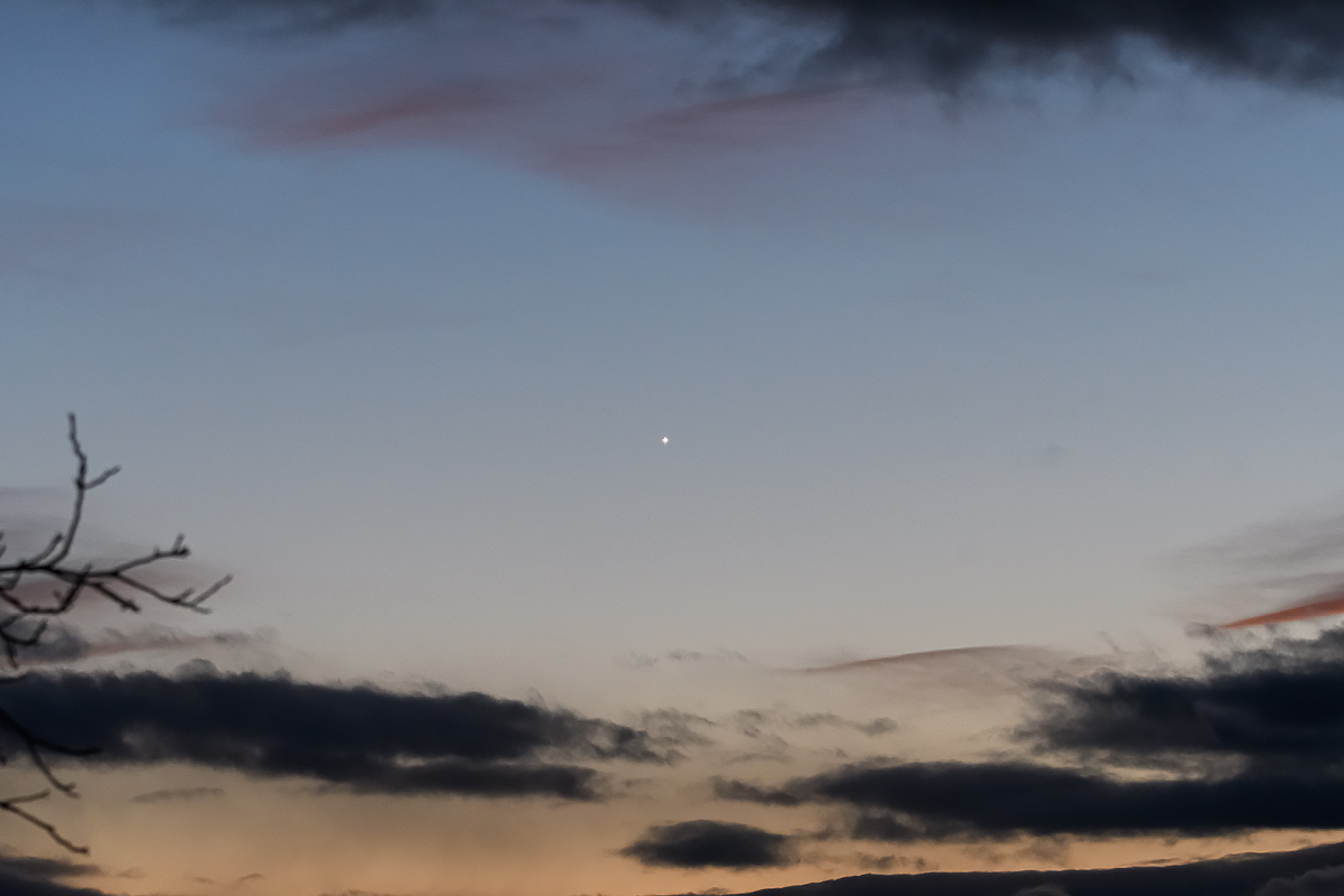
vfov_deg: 6.1
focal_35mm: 225
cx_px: 672
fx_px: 8399
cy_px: 448
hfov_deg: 9.1
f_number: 6.3
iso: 800
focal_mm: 150
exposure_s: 1/10
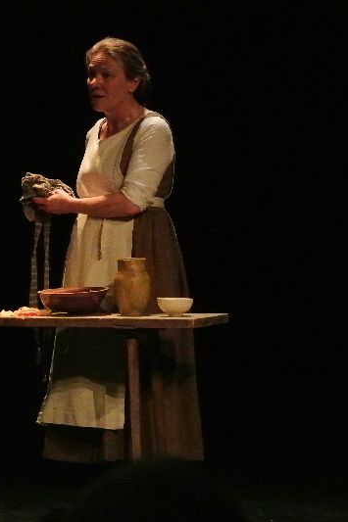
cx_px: 100
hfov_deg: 6.9
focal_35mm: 200
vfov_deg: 10.3
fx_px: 2902
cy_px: 261
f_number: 4
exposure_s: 1/80
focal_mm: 49.3
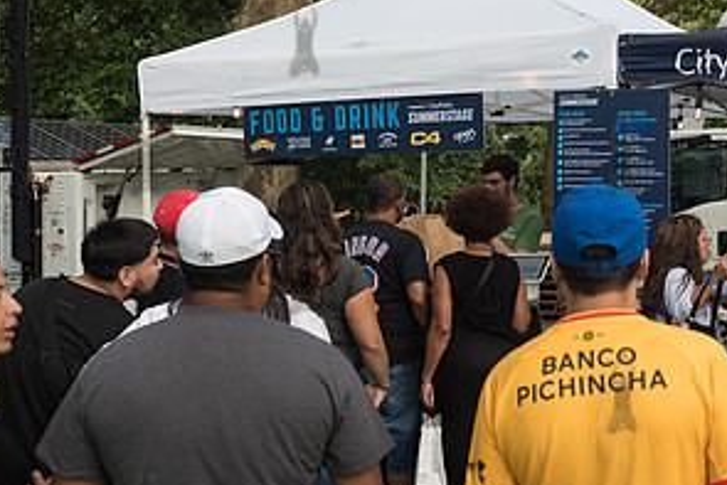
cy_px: 151
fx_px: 1273
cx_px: 621
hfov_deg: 30.8
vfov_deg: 21.5
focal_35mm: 63
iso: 250
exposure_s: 1/250
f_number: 4.5
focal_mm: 32
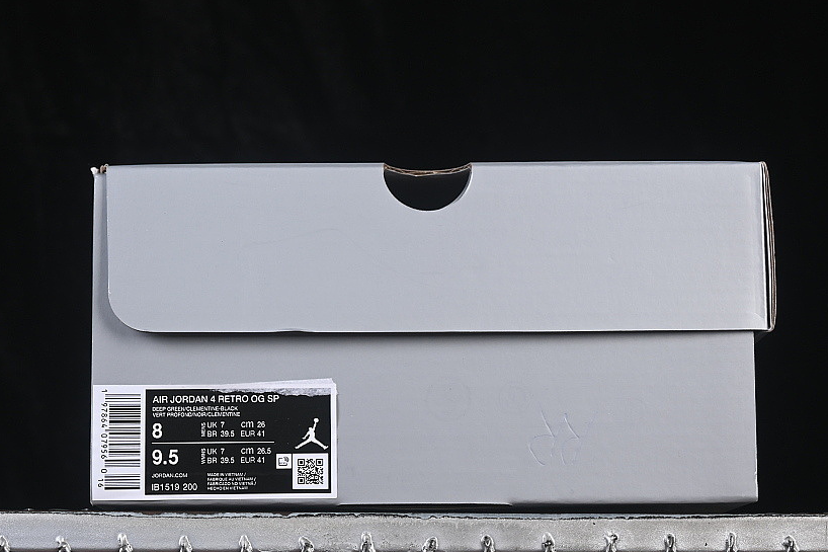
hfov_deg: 20.6
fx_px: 2276
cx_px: 424
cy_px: 288
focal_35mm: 99
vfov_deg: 13.8
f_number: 8
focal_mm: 50
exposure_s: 1/60
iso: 160
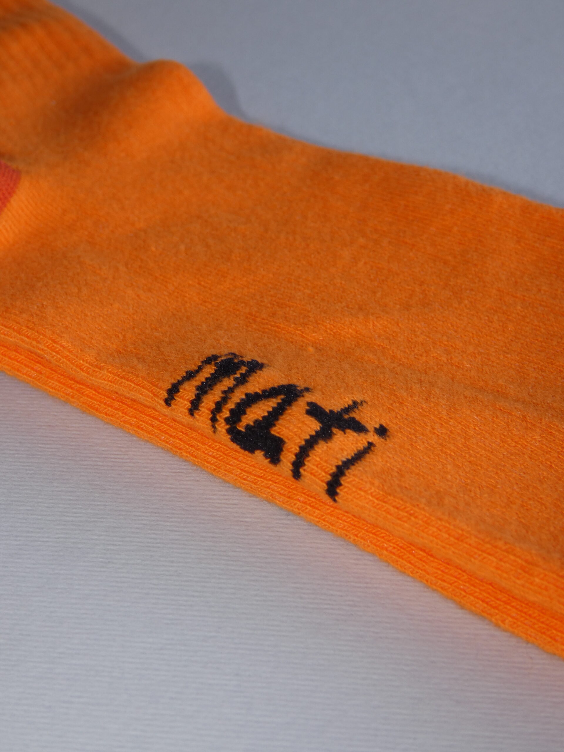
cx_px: 282
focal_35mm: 63
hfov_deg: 23.3
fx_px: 1369
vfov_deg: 30.7
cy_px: 376
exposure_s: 1/60
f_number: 4.2
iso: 80
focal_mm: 11.3
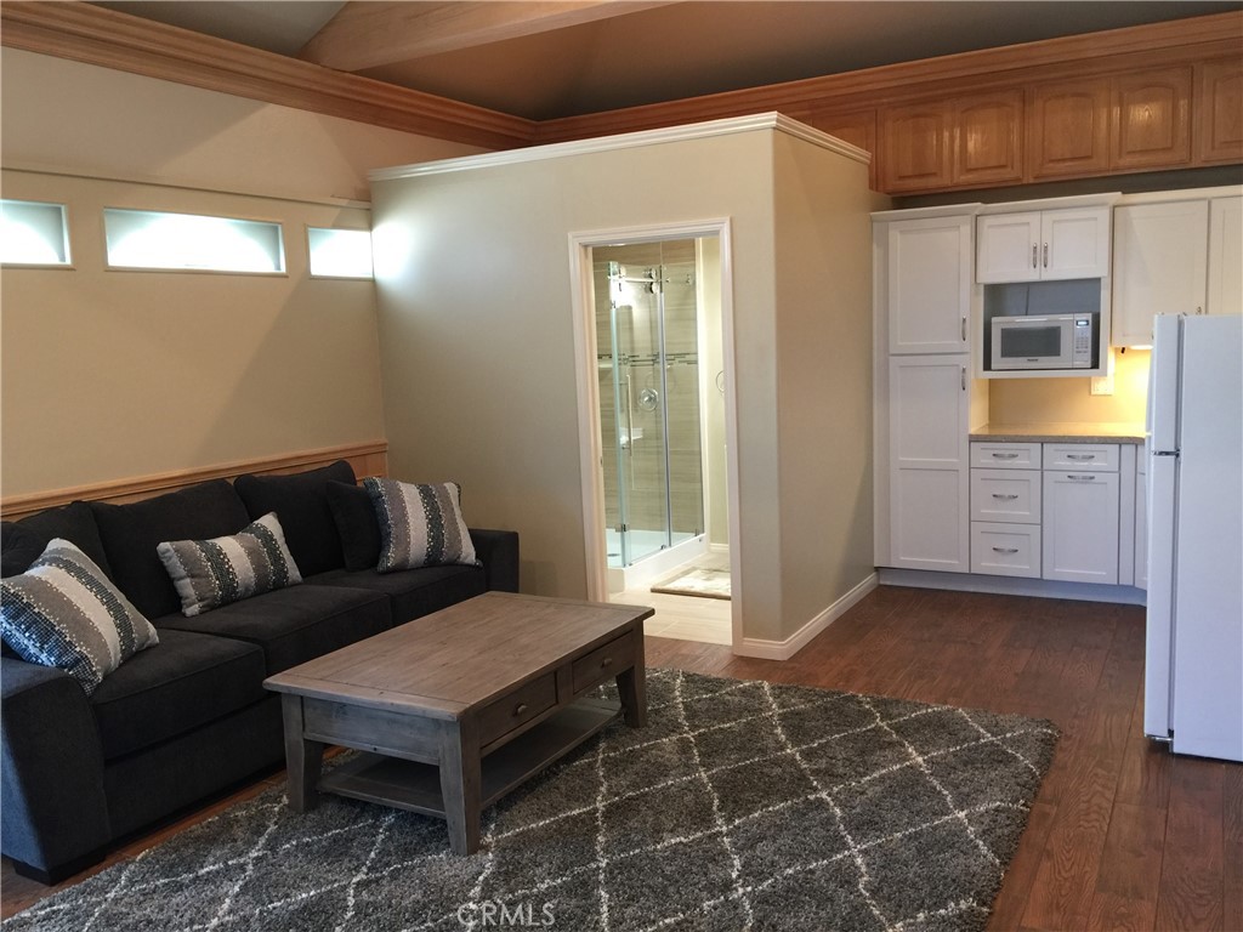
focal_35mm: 29
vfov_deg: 48.2
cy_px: 466
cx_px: 622
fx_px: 1041
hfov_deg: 61.7
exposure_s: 1/15
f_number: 2.2
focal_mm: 4.15
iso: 64
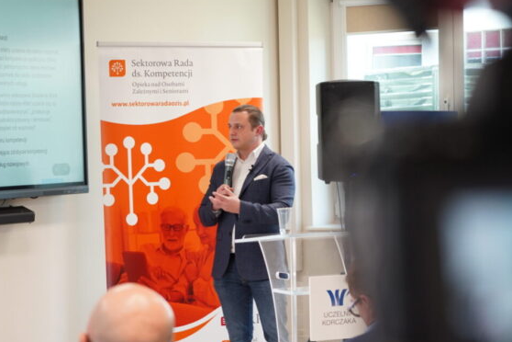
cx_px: 239
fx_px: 1607
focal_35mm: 113
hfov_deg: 18.1
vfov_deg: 12.1
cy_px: 256
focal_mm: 70
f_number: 4.5
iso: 1000
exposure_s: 1/80
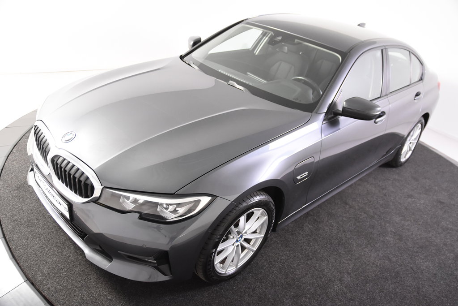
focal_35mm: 30
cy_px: 153
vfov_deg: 43.6
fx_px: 382
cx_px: 229
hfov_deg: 61.9
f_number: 3.2
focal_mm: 20
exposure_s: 1/50
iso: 1600
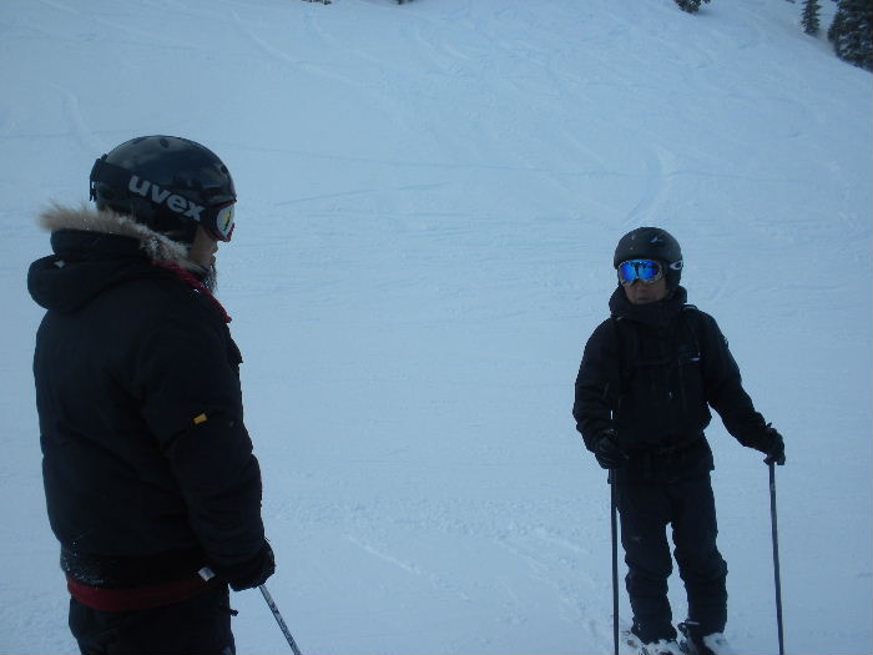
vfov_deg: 38.7
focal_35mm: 37
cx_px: 436
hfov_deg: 50.1
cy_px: 328
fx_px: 933
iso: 64
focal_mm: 6.6
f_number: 10
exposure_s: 1/104
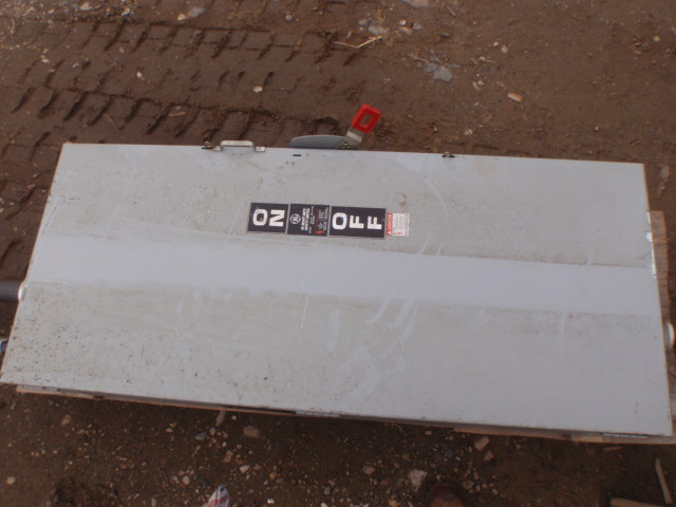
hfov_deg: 63.4
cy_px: 254
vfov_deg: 49.7
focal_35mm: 28
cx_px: 338
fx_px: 547
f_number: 5
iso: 64
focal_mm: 5
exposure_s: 1/100
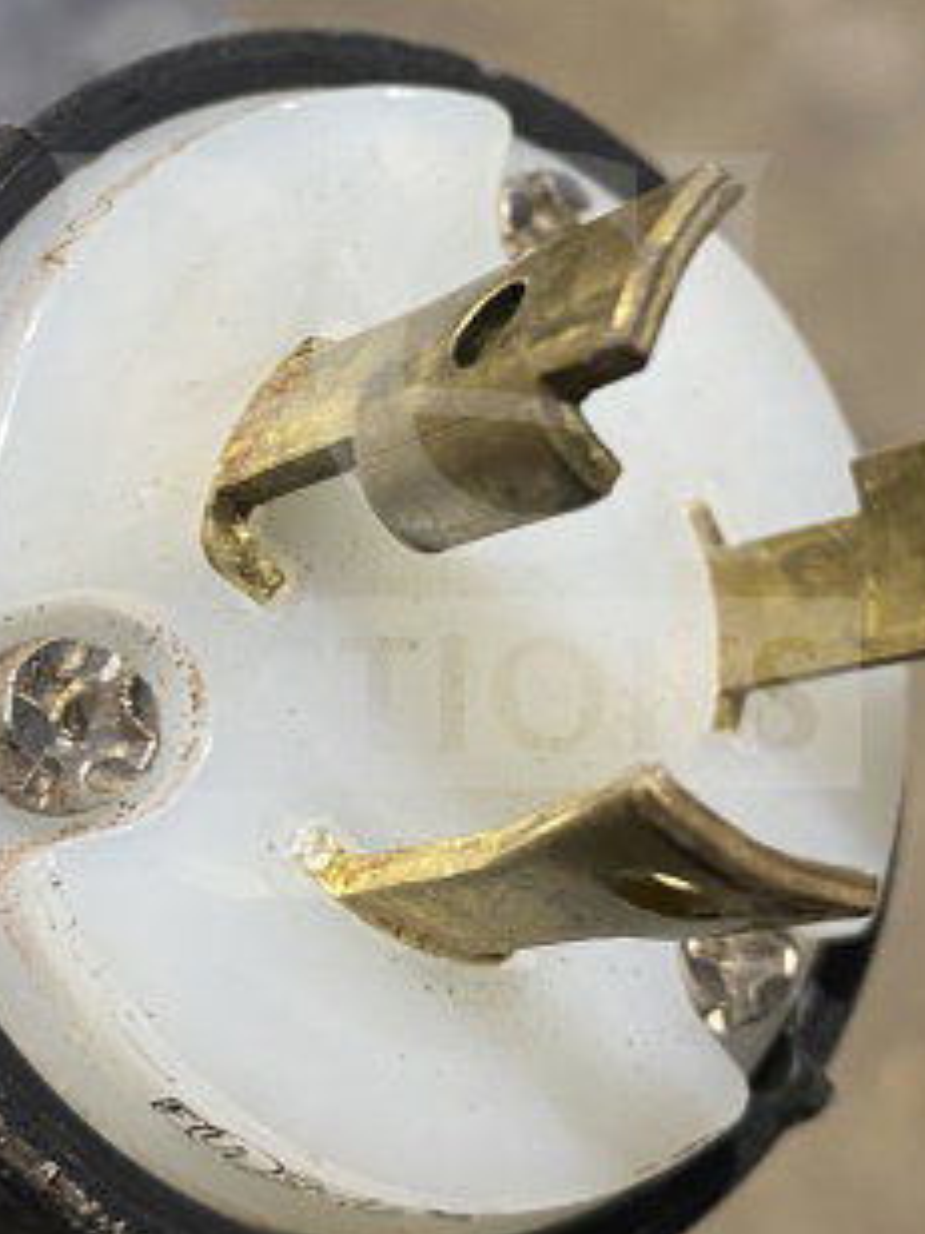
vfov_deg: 29.3
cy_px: 471
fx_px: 2352
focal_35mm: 66
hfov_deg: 22.2
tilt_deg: -51.9
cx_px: 408
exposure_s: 1/60
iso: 250
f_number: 1.8
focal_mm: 4.25
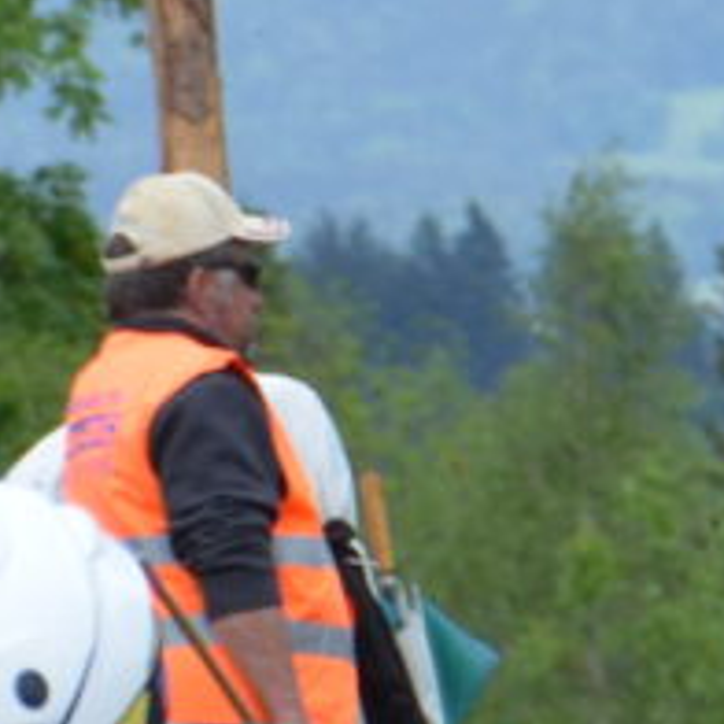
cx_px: 1304
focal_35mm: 729
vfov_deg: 2.4
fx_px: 17250
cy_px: 1330
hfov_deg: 2.4
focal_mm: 66
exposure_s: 1/1250
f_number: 5.3
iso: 400
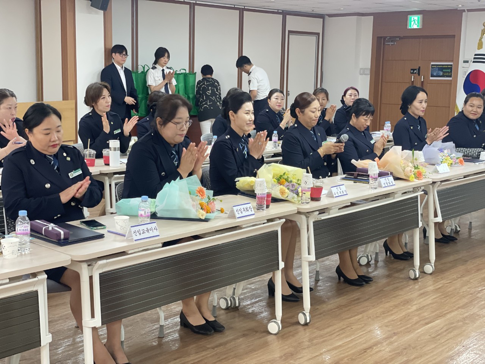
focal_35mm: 52
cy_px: 182
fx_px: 729
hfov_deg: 36.8
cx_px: 242
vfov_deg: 28.0
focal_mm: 6
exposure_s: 1/120
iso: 250
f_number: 2
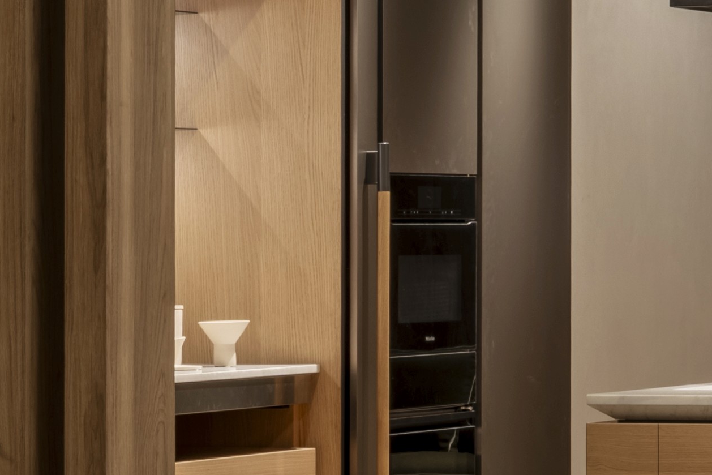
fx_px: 4510
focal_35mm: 228
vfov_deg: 6.0
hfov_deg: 9.0
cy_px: 260
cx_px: 190
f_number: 14
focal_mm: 35
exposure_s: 1/2
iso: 64
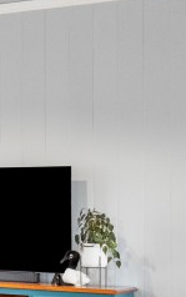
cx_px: -355
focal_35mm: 111
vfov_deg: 18.7
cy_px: 217
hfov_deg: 9.5
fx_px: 899
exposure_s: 1/10
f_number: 7.1
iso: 4000
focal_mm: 16
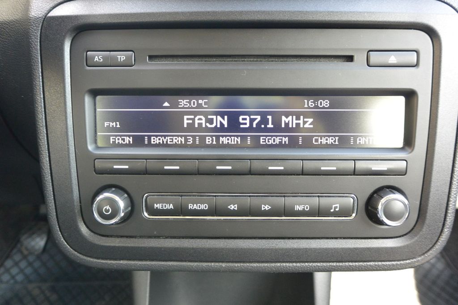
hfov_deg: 63.7
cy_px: 152
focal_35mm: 29
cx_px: 229
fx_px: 369
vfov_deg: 45.0
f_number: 3.5
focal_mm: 11
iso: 640
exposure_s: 1/60
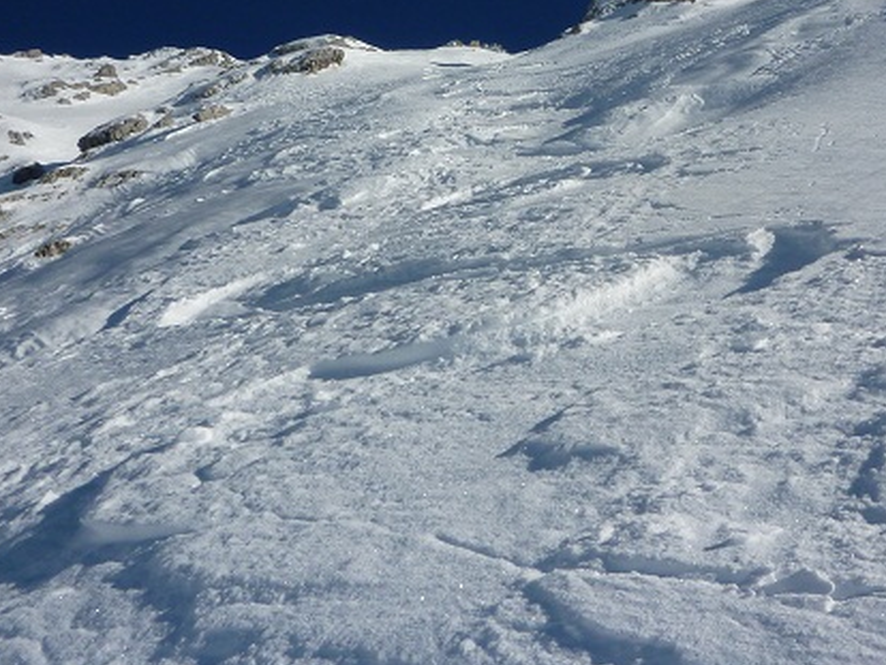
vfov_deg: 26.0
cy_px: 216
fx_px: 1434
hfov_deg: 33.9
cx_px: 625
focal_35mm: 56
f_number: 7.1
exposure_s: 1/640
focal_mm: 5.2
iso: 80
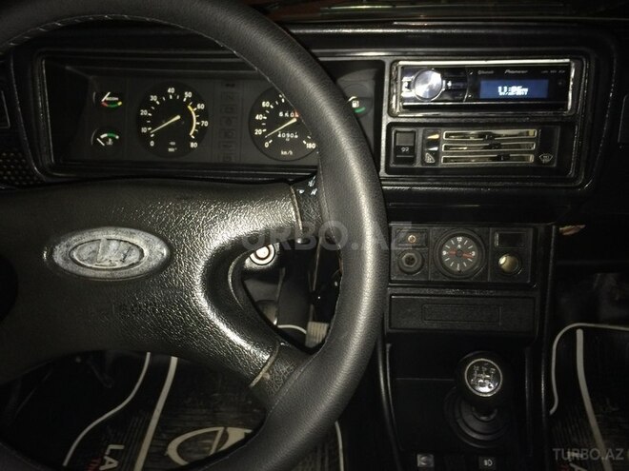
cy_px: 236
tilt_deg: -30.9
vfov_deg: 48.2
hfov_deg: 61.7
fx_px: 527
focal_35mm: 29
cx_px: 314
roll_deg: +1.1
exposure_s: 1/17
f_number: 2.2
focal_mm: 4.15
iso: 200
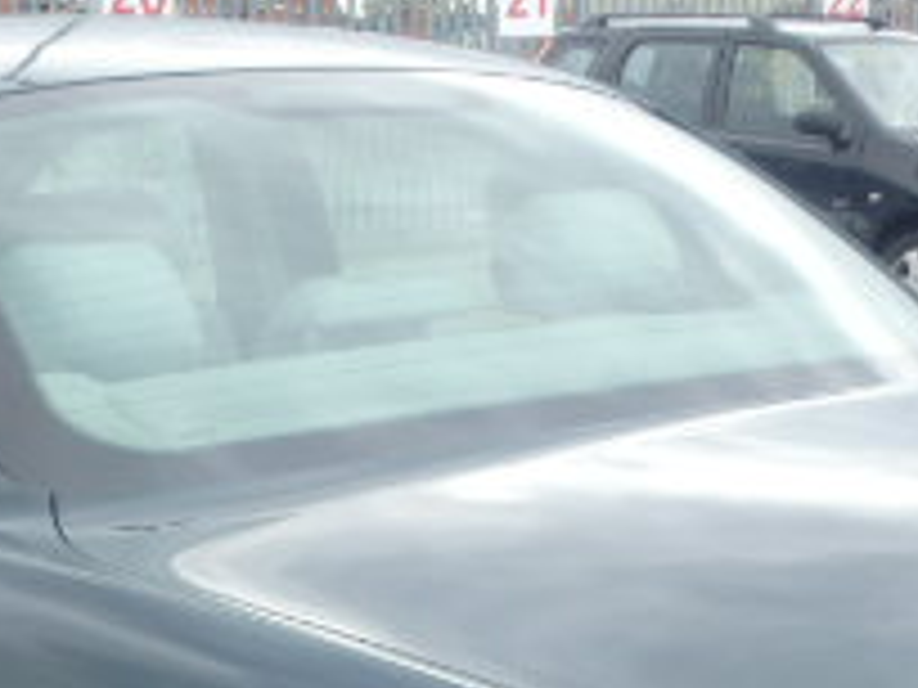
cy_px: 949
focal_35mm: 88
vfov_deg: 15.8
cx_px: 216
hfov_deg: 22.0
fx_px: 2334
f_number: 3.9
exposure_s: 1/320
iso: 125
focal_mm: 5
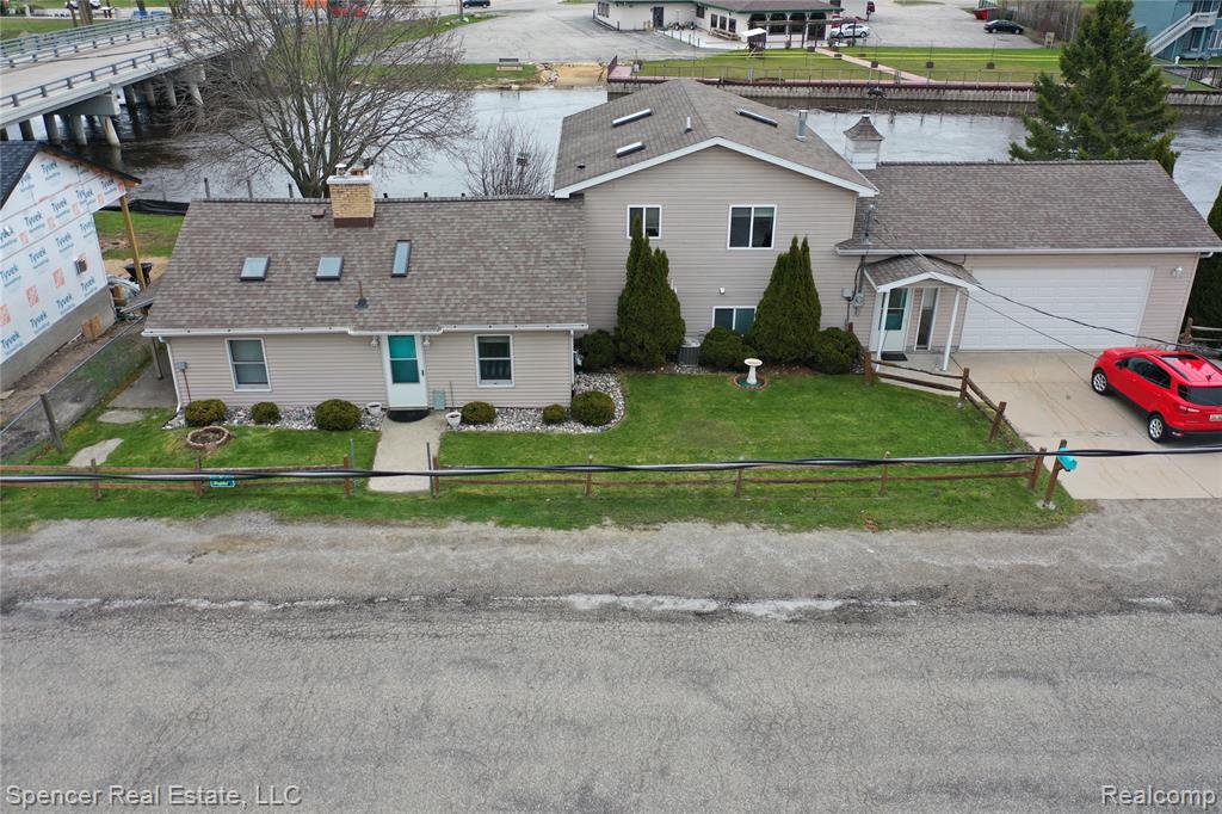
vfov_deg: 46.4
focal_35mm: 28
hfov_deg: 65.5
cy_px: 407
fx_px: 950
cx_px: 611
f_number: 2.8
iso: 100
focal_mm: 10.26
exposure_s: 1/640
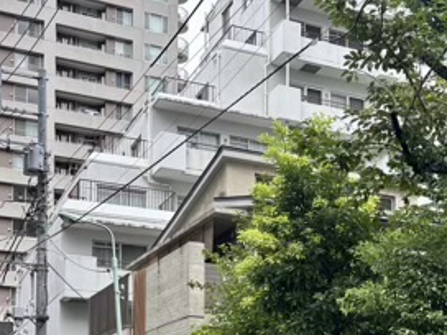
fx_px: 865
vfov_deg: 20.8
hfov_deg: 28.0
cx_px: 389
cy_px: 379
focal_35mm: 67
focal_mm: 5.96
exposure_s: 1/425
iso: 50
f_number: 1.6
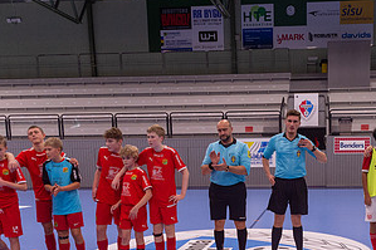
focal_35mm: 48
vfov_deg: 27.0
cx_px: 272
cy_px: 226
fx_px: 501
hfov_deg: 40.2
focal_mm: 24
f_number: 3.2
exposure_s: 1/320
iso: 1400
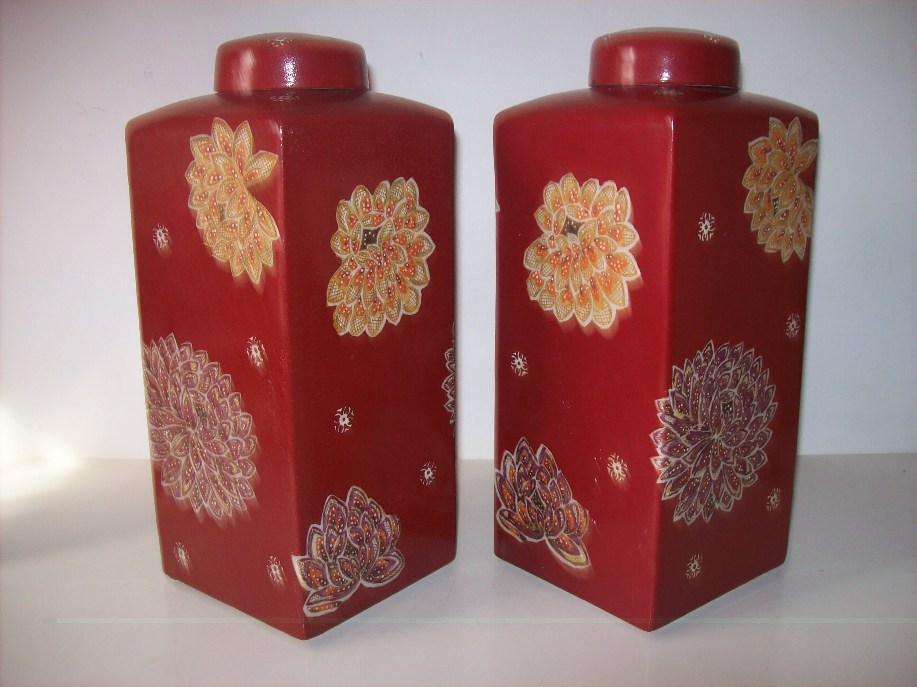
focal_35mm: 36
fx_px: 953
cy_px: 344
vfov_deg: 39.6
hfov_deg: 51.4
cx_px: 458
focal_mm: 6
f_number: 2.7
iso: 80
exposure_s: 1/64
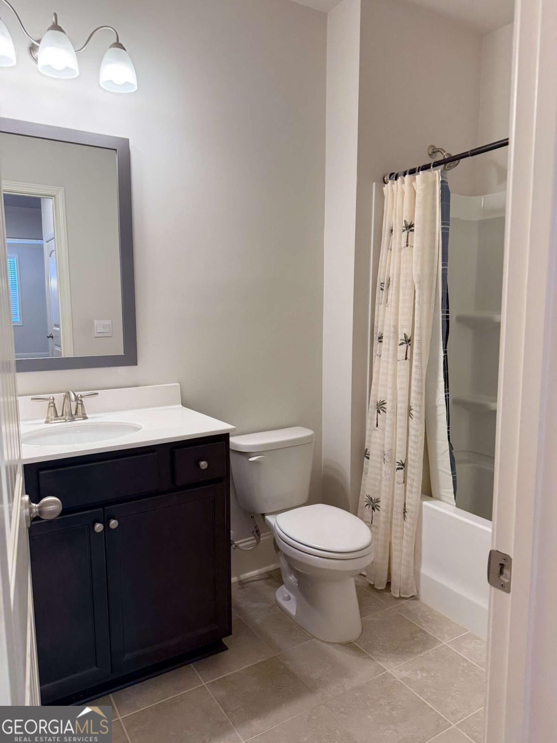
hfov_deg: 56.8
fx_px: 515
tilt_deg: -7.2
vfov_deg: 71.6
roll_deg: -0.3
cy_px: 372
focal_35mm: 24
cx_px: 278
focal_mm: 6.76
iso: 125
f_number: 1.78
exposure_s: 1/120
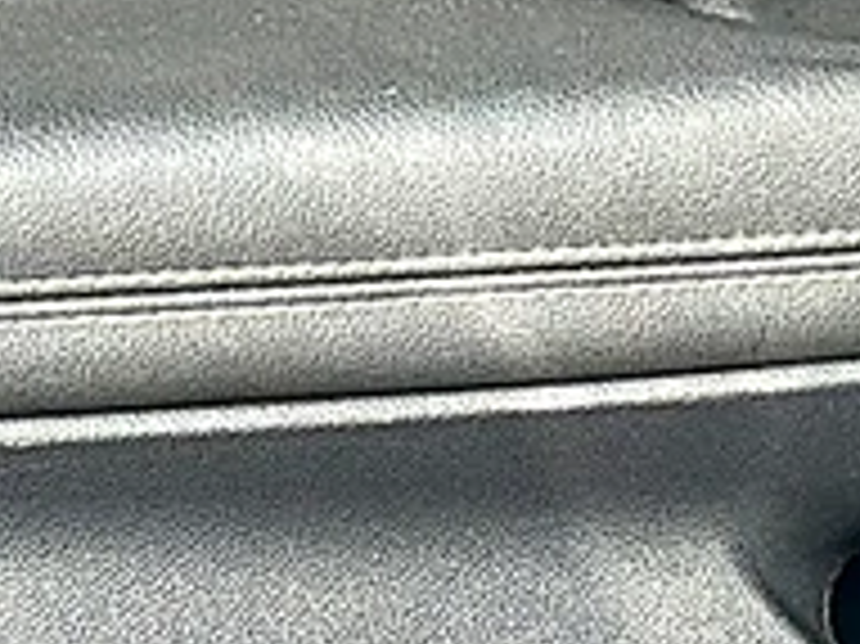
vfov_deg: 6.3
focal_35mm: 235
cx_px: 1211
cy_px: -146
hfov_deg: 8.3
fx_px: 5835
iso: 64
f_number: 1.78
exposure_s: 1/1001
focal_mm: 6.86
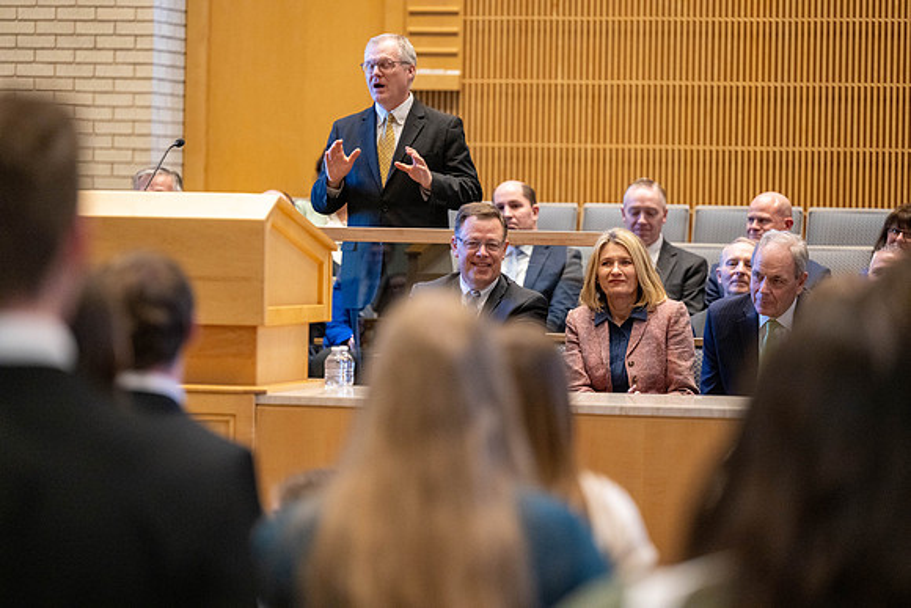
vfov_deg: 8.6
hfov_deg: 12.8
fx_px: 4050
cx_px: 456
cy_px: 304
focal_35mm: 160
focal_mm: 160
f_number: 2.8
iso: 3200
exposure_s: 1/320
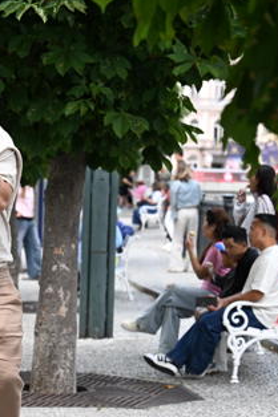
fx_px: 1786
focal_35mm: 154
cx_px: -94
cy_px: 276
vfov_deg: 13.3
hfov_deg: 8.8
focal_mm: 70
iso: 1250
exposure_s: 1/4000
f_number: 4
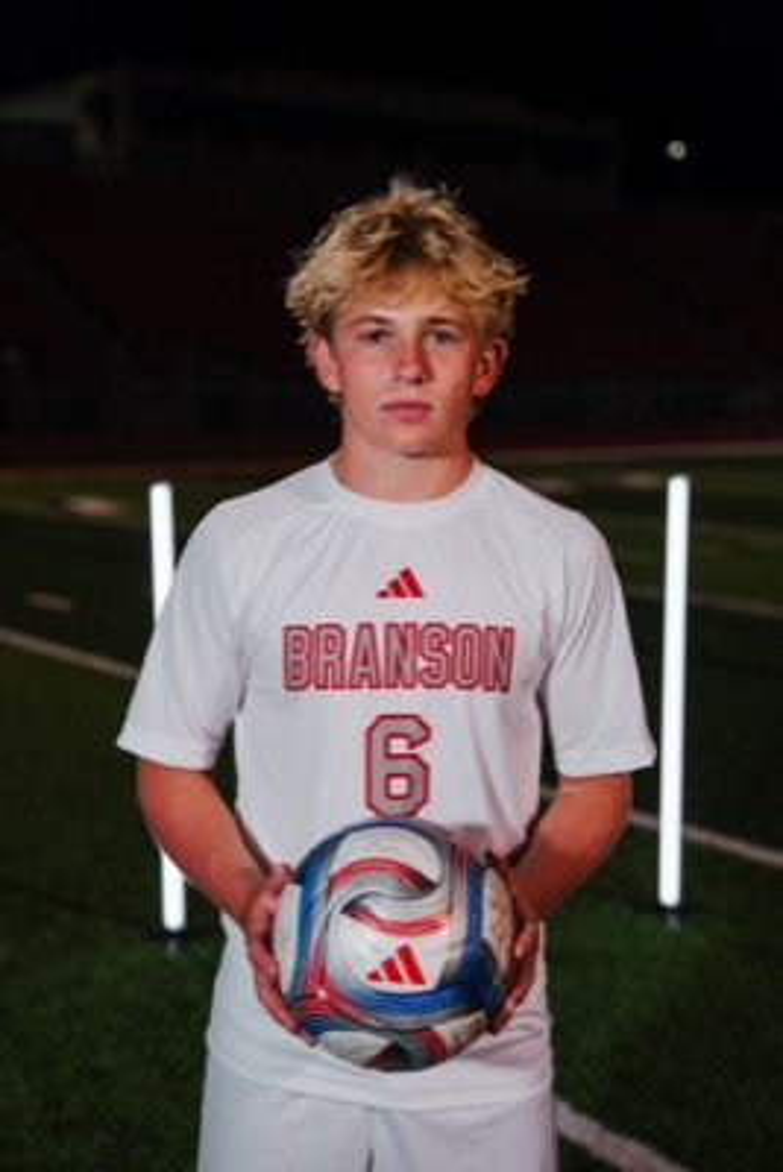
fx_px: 1695
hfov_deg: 26.0
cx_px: 392
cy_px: 586
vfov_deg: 38.2
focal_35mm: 52
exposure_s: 1/500
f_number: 2.8
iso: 500
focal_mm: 52
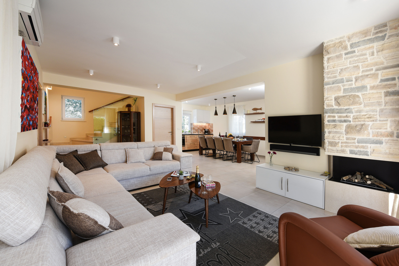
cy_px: 133
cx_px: 200
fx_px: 155
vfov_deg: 81.3
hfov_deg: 104.2
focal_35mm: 14
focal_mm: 14
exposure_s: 1/8
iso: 160
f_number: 9
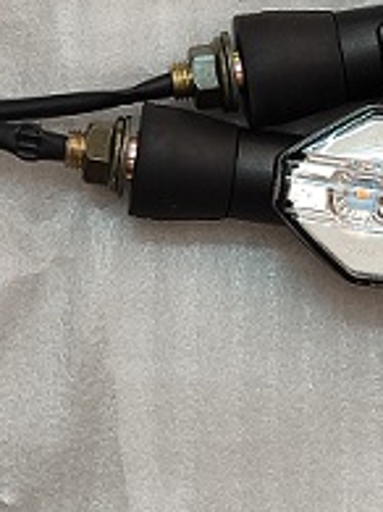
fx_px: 1211
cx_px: 134
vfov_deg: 23.3
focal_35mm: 82
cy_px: 63
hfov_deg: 17.9
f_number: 1.89
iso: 433
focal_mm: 5.95
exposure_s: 1/50
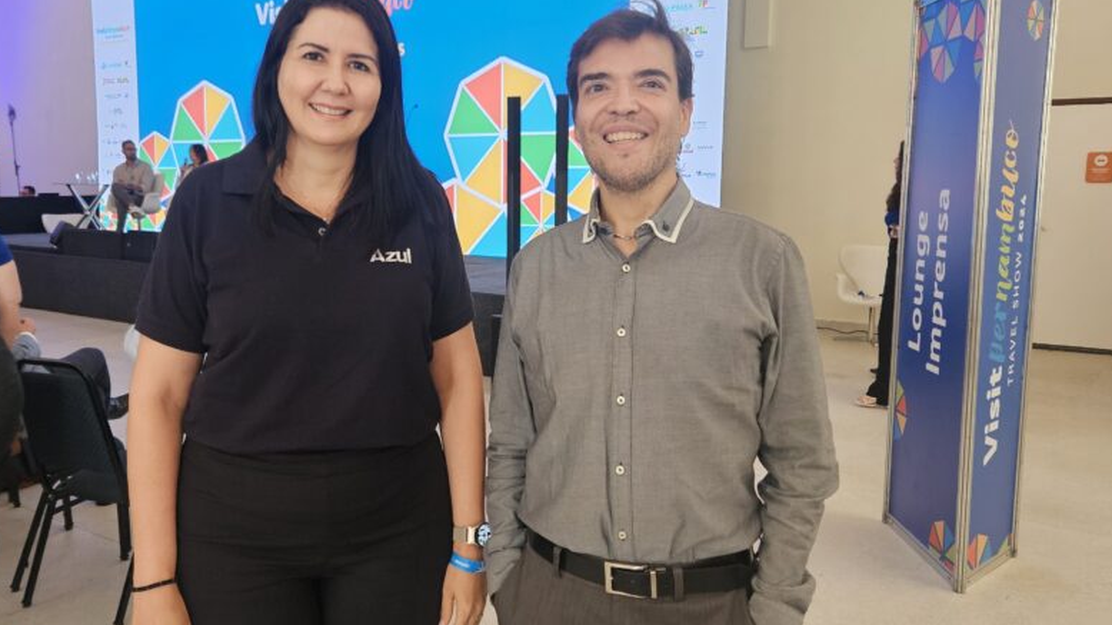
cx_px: 493
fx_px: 973
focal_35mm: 33
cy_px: 305
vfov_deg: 35.6
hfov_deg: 59.3
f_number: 1.8
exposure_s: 1/100
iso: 640
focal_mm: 5.4
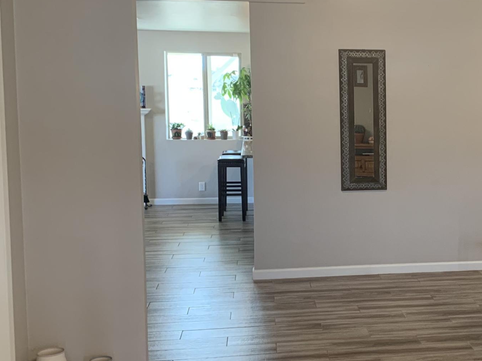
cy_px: 210
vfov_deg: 25.2
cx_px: 456
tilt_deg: -6.9
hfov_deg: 31.3
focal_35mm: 58
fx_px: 808
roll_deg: +0.0
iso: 125
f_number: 1.8
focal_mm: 4.25
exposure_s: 1/60
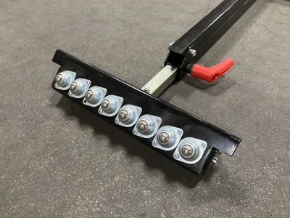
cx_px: 145
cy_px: 109
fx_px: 243
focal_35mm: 29
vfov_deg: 48.2
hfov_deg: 61.7
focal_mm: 3
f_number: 1.8
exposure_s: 1/30
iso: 320
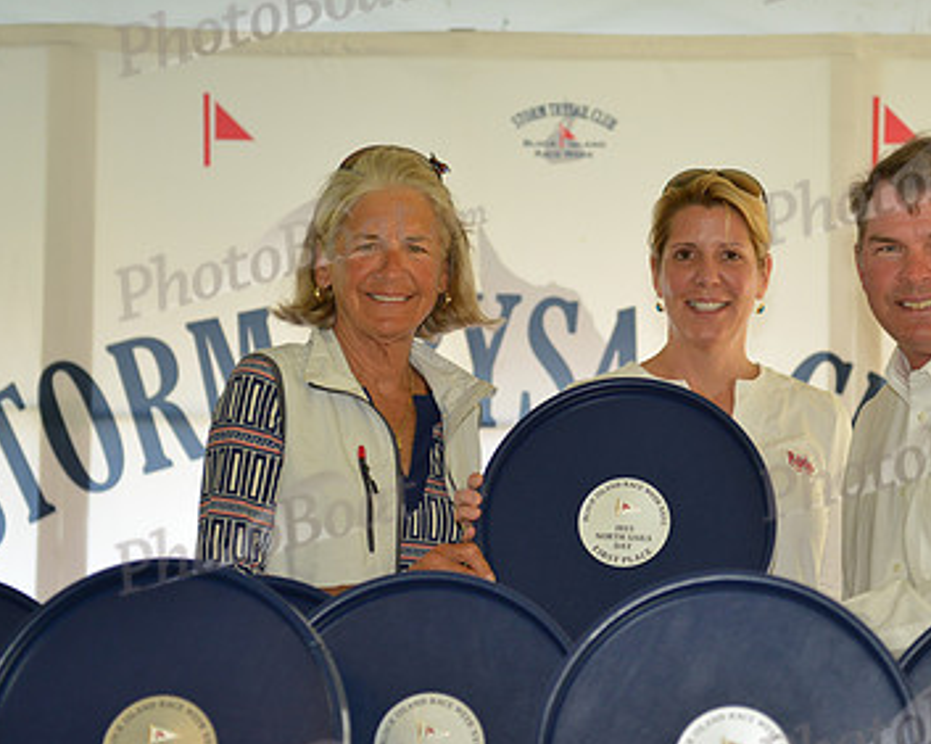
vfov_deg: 14.3
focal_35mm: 108
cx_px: 625
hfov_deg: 17.7
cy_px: 352
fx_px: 2974
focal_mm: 70
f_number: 3.2
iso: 1000
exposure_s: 1/320
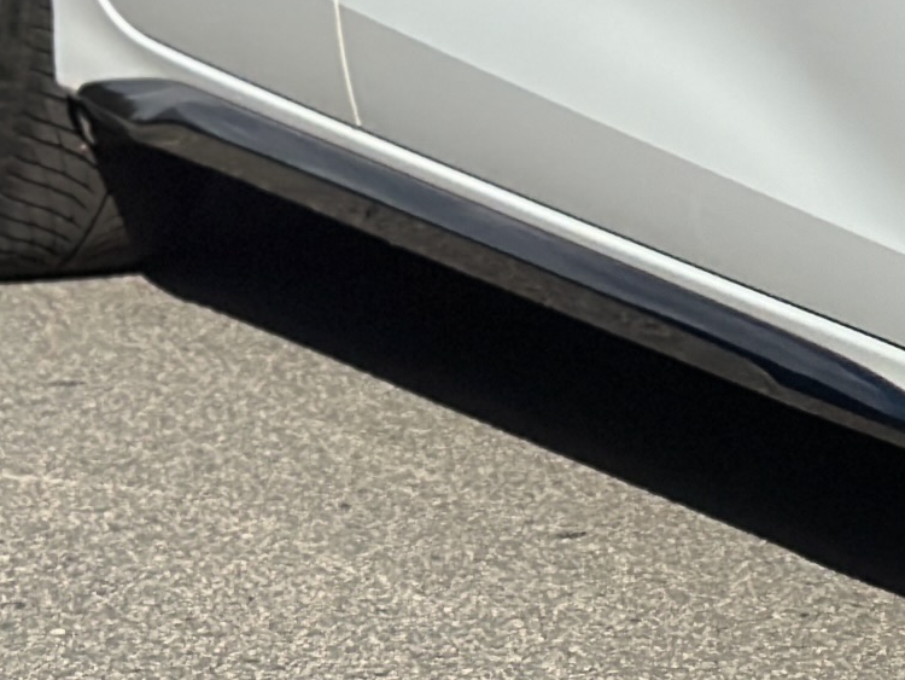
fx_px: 6747
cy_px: -702
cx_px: 1861
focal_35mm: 258
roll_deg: -0.8
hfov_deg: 7.4
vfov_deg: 5.6
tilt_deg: -1.7
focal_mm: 6.86
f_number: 1.78
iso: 100
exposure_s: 1/15873
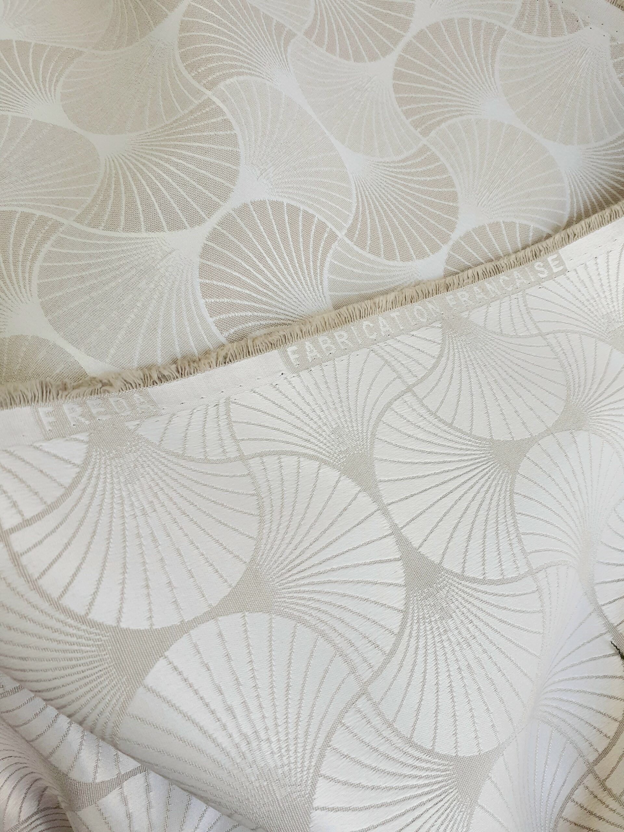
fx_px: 649
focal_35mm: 27
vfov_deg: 65.3
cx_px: 312
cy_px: 416
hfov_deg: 51.4
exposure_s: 1/100
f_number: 1.9
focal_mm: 3.6
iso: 50
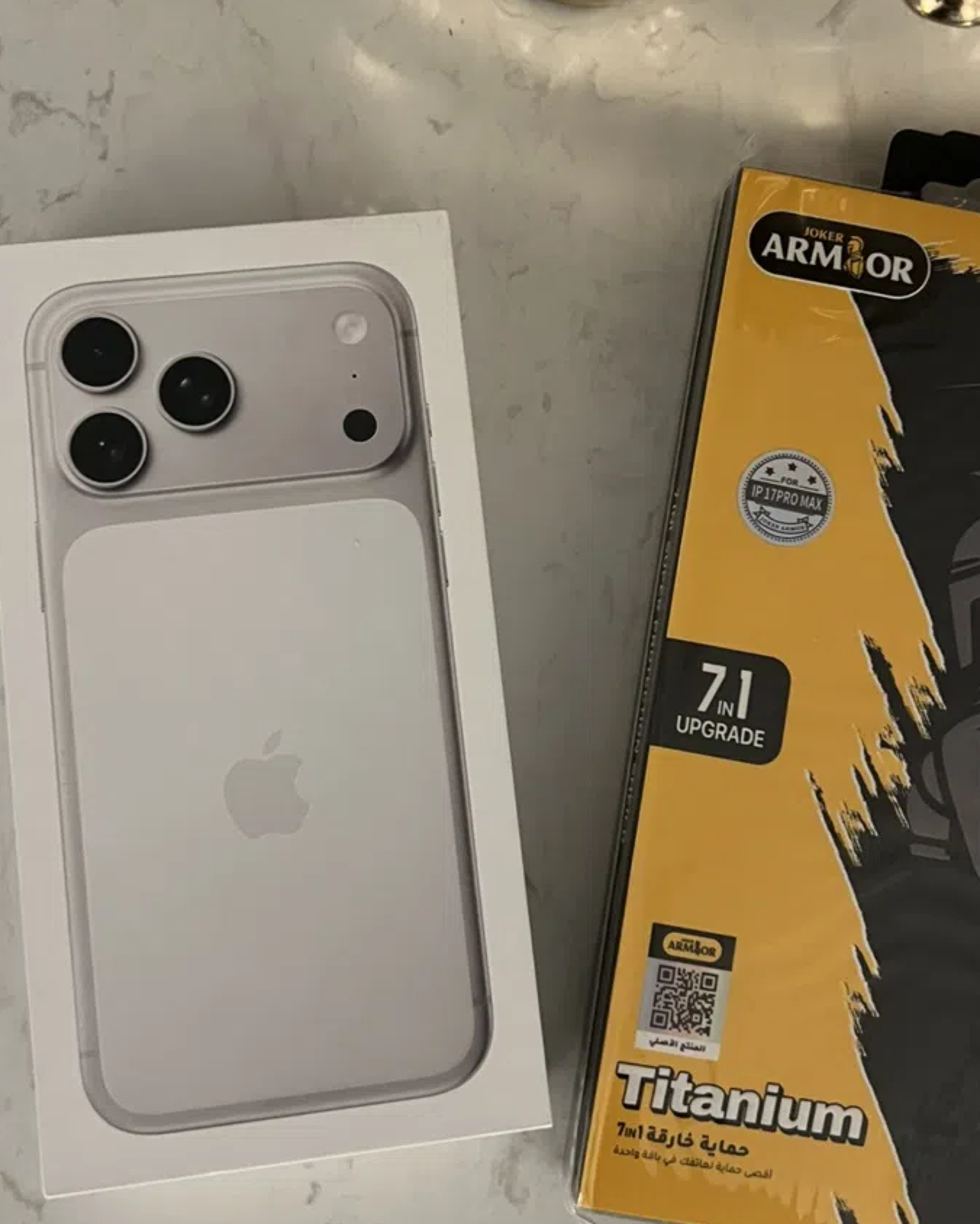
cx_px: 489
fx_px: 1486
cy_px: 483
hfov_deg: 36.5
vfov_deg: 44.5
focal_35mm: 41
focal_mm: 5.7
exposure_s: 1/30
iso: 500
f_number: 1.5
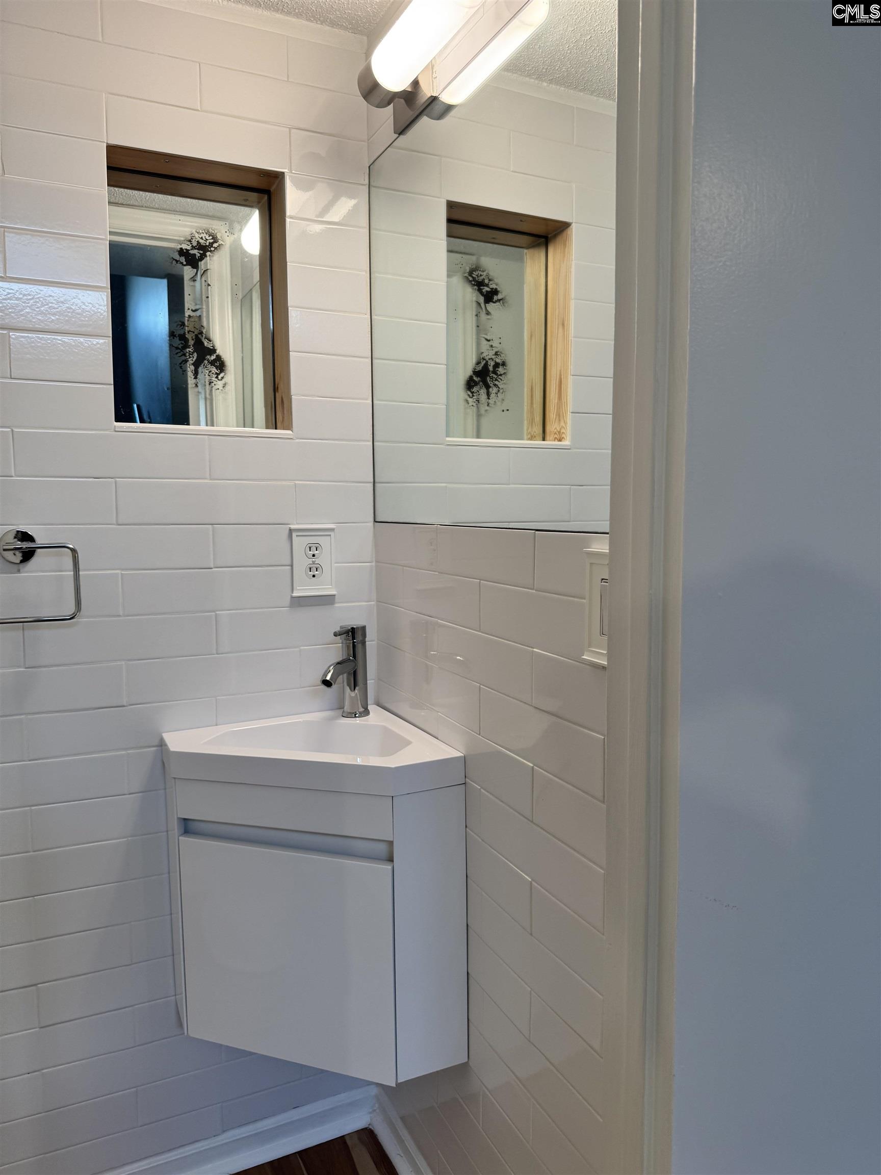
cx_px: 440
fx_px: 814
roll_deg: +0.1
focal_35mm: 24
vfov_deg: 71.6
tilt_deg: -5.3
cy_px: 588
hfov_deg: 56.8
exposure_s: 1/120
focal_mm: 6.76
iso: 100
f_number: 1.78
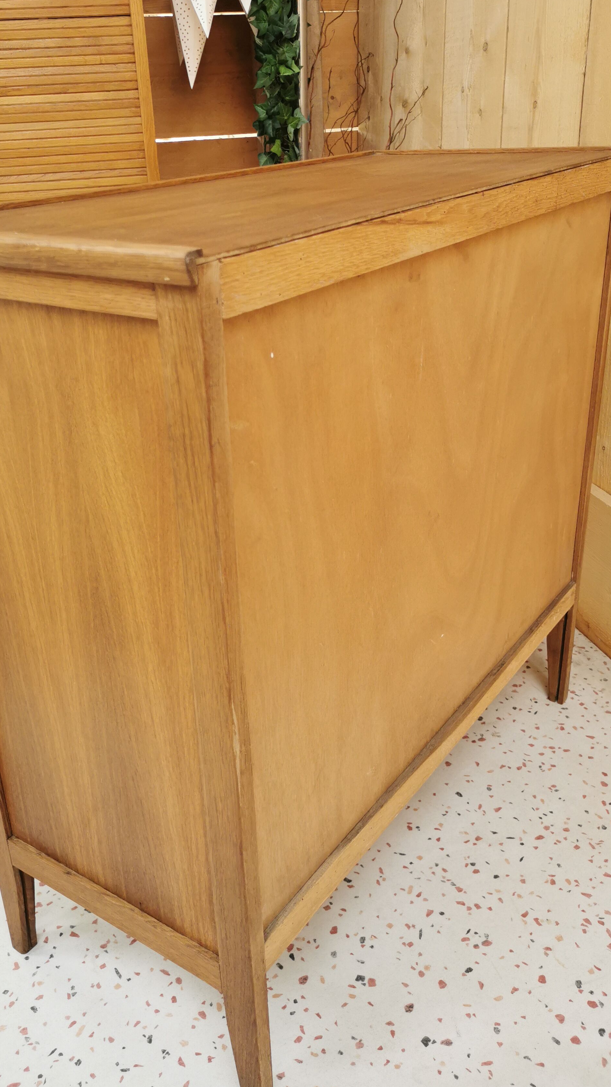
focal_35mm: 32
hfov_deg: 36.6
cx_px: 270
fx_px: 922
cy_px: 525
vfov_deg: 61.0
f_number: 1.8
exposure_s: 1/100
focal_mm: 5.58
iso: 100
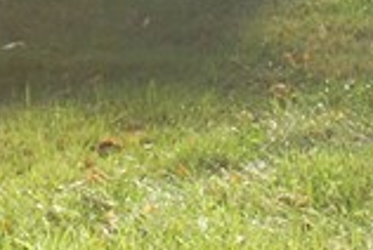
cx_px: 119
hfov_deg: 7.7
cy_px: -519
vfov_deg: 4.9
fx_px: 2772
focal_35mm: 267
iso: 125
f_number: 5.6
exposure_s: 1/125
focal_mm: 26
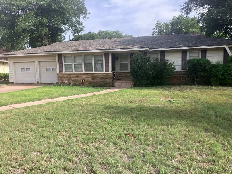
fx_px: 188
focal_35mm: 28
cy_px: 87
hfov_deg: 63.4
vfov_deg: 49.7
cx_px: 116
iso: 32
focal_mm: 3.99
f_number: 1.8
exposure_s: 1/810
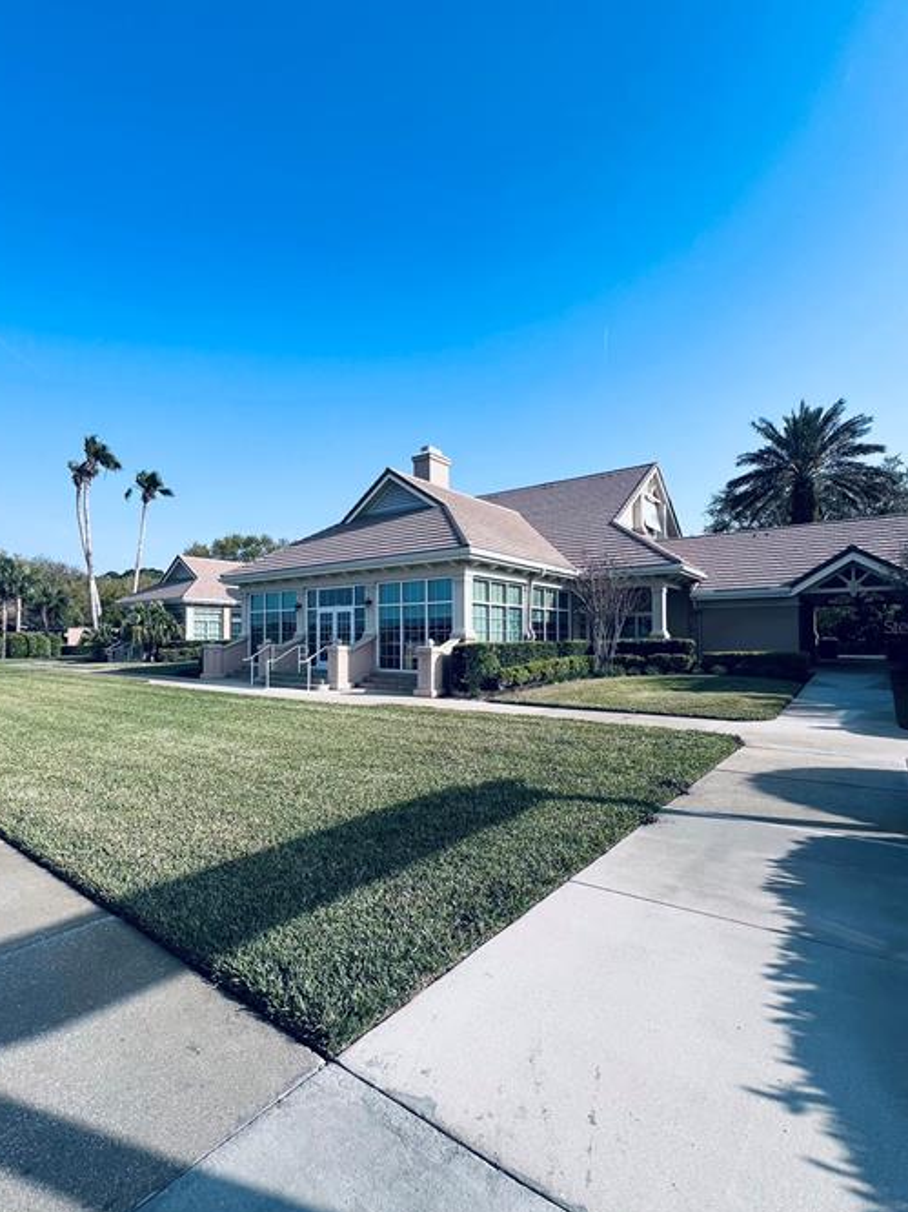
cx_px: 442
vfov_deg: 98.2
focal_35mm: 15
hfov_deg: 81.7
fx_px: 525
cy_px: 626
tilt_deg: +2.4
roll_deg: +0.0
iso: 32
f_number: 1.8
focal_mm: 1.57
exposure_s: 1/1292
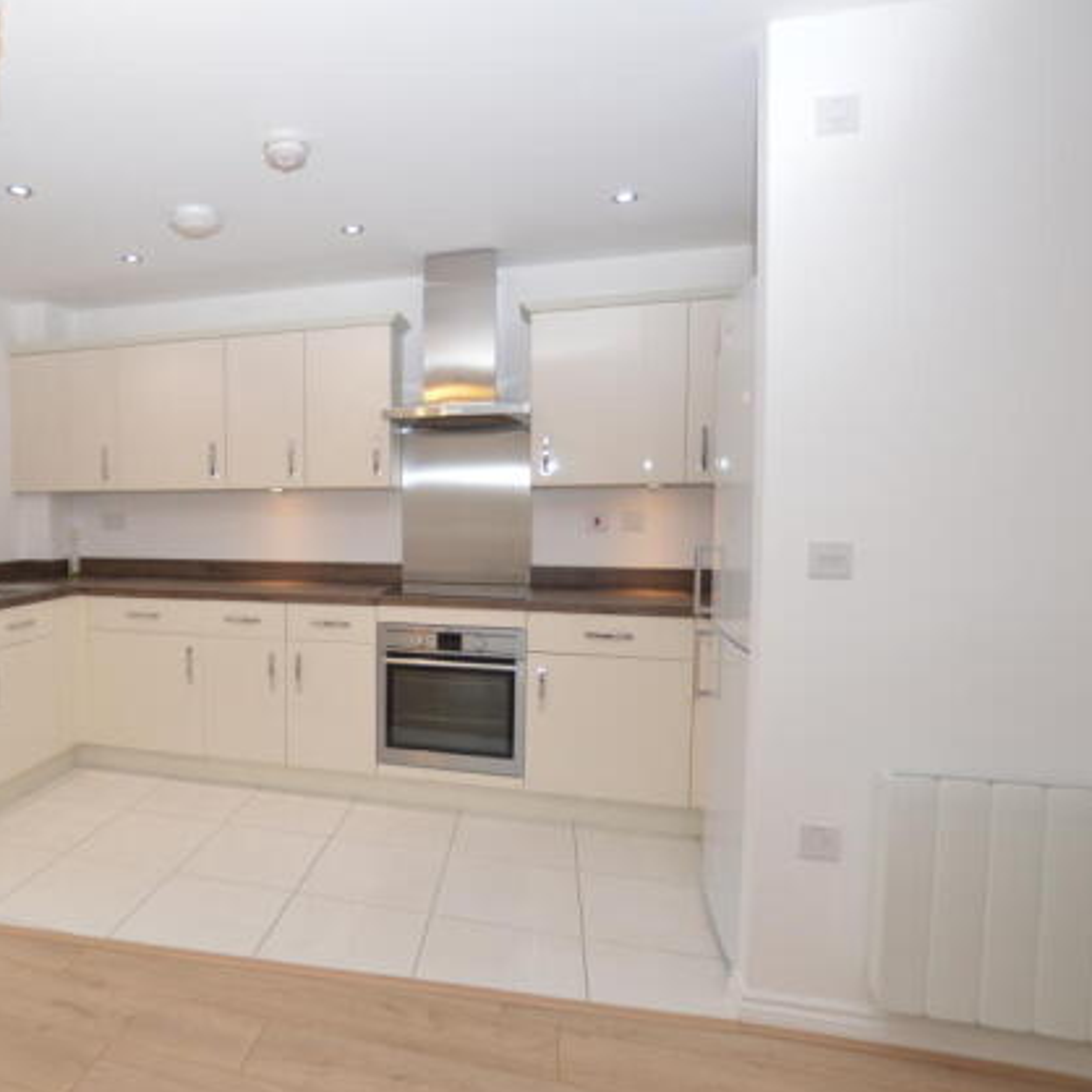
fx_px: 714
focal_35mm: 20
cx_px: 282
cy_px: 543
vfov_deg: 74.8
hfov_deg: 70.2
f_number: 4.5
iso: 400
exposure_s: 1/80
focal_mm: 10
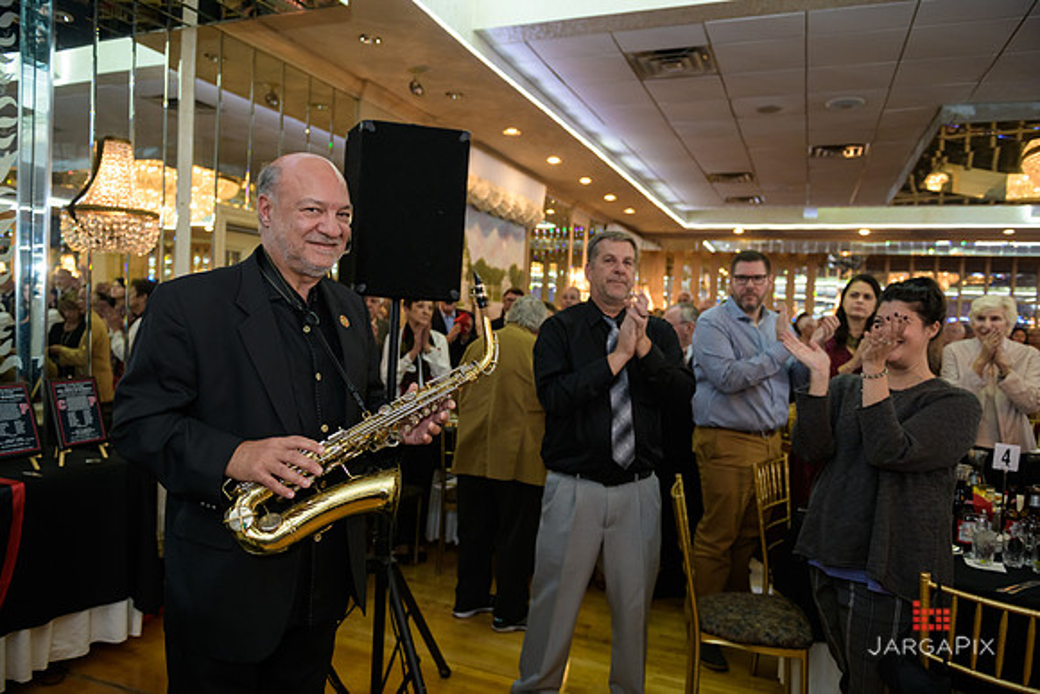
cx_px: 520
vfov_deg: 53.2
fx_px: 693
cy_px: 347
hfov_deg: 73.7
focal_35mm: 24
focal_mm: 24
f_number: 3.2
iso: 1000
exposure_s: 1/125
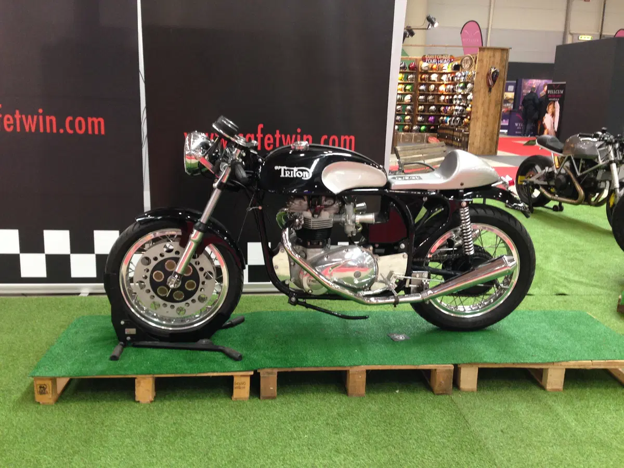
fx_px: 595
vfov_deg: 42.9
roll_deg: -0.3
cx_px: 312
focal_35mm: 33
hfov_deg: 55.4
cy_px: 234
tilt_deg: -14.2
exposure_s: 1/20
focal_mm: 4.12
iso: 100
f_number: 2.4
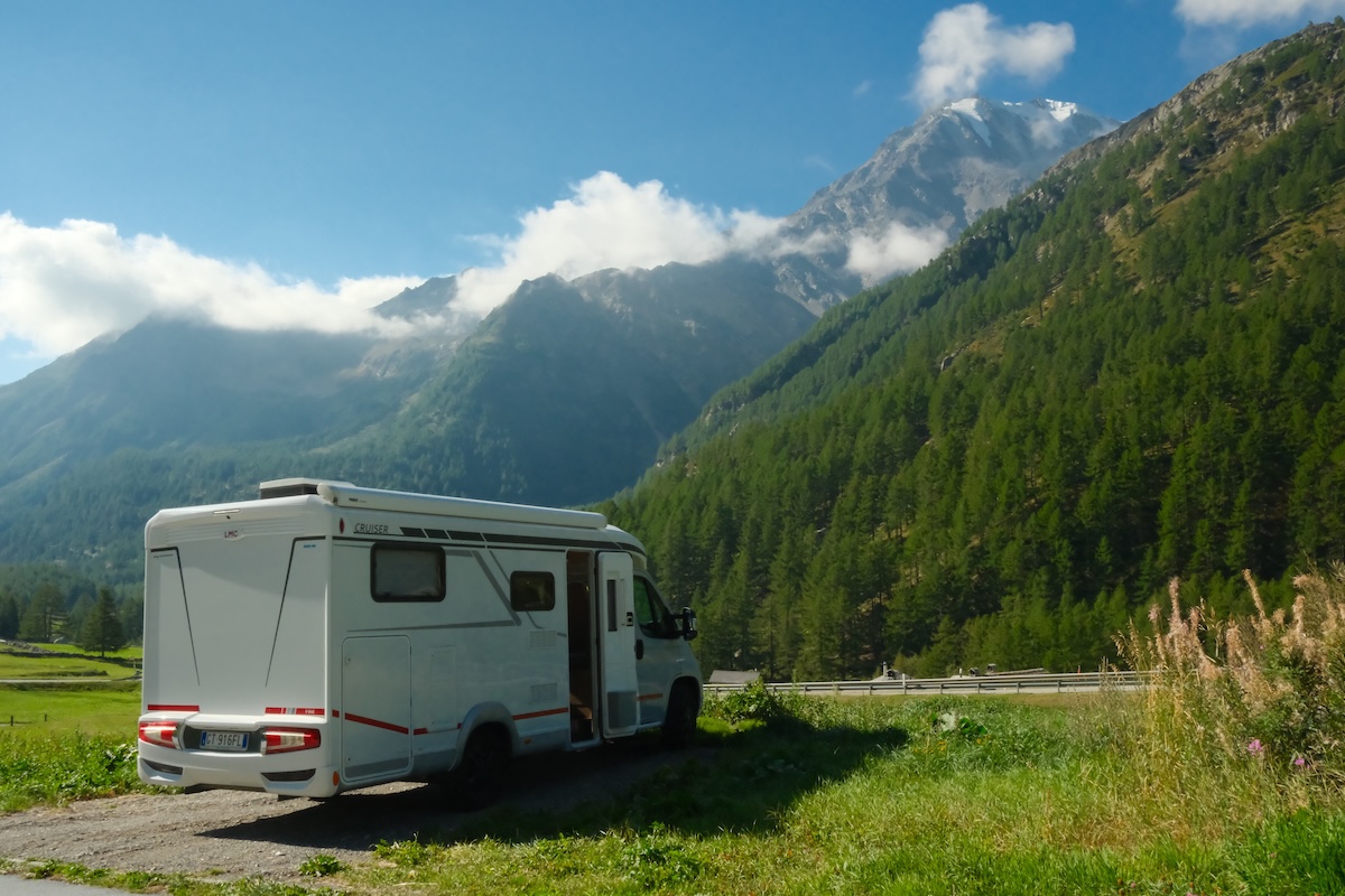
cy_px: 448
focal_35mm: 31
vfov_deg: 42.3
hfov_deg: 60.3
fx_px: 1158
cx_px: 672
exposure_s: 1/800
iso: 3200
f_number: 18
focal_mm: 20.9
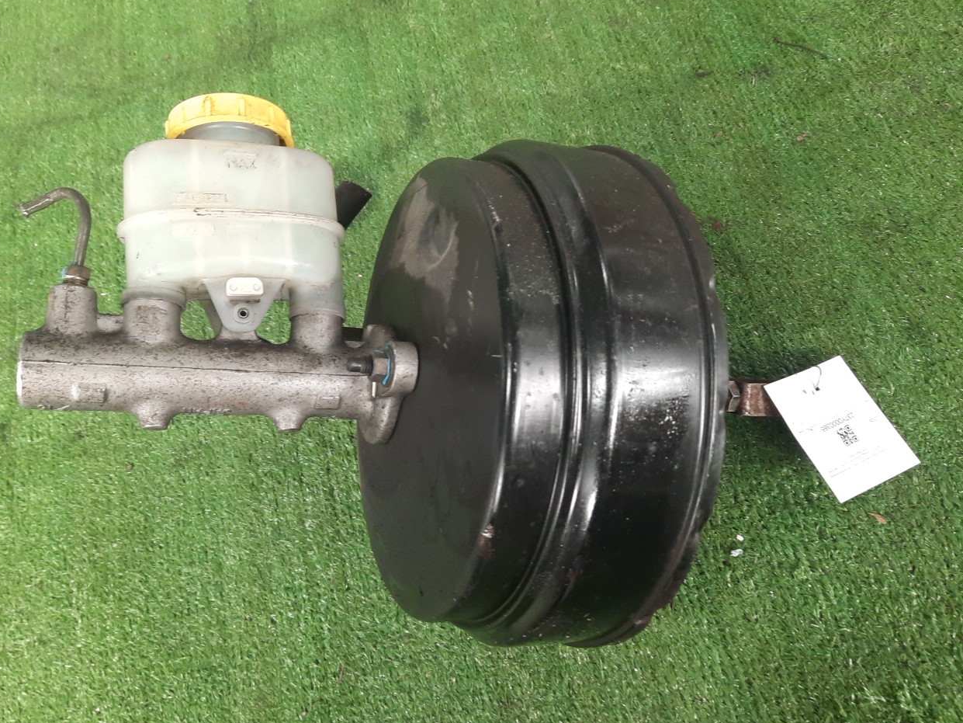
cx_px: 447
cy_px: 357
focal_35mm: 29
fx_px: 807
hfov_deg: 61.6
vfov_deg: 48.2
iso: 280
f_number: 2
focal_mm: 4.6
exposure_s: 1/50
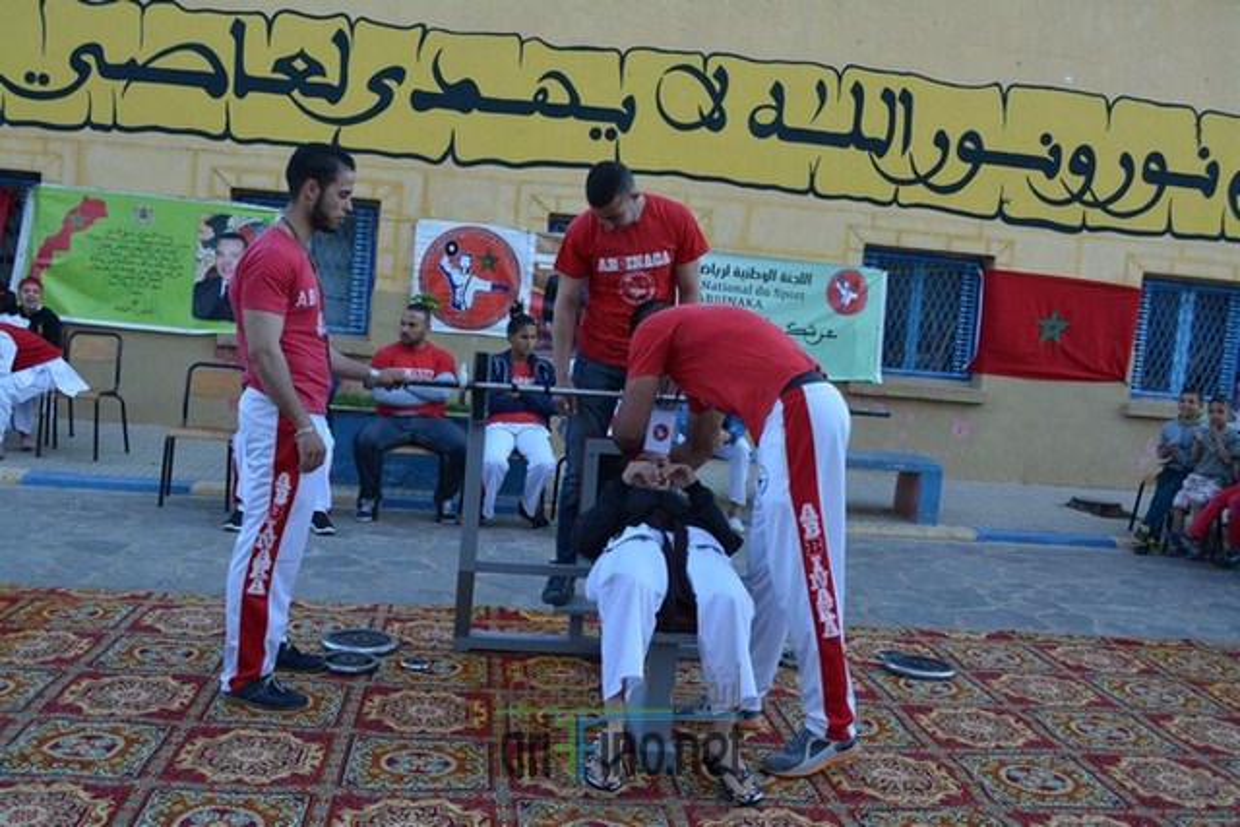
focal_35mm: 36
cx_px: 620
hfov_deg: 53.1
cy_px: 414
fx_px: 1240
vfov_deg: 36.9
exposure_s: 1/125
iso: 200
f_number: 5.6
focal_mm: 24
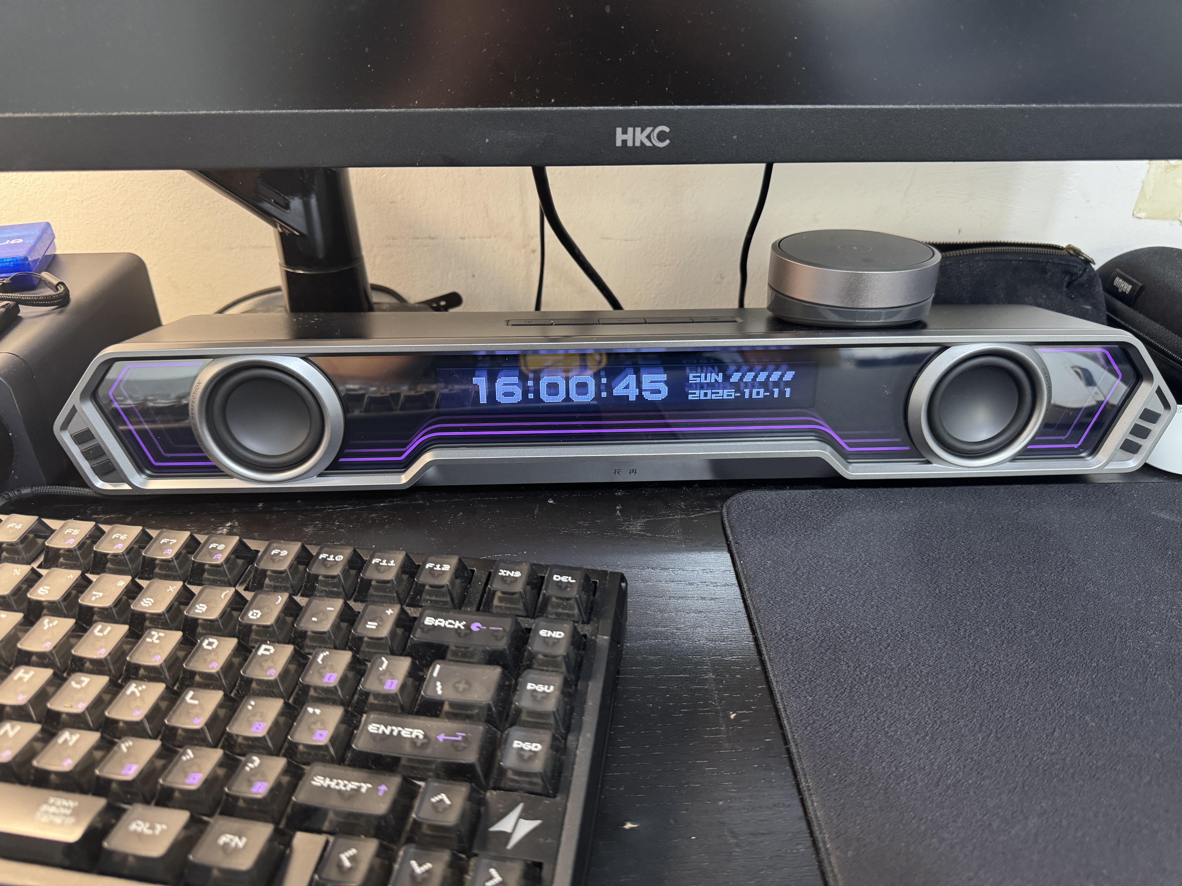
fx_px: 820
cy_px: 443
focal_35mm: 24
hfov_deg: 71.6
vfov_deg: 56.8
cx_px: 591
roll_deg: +0.7
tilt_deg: -31.2
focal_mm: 6.76
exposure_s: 1/60
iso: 500
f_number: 1.78
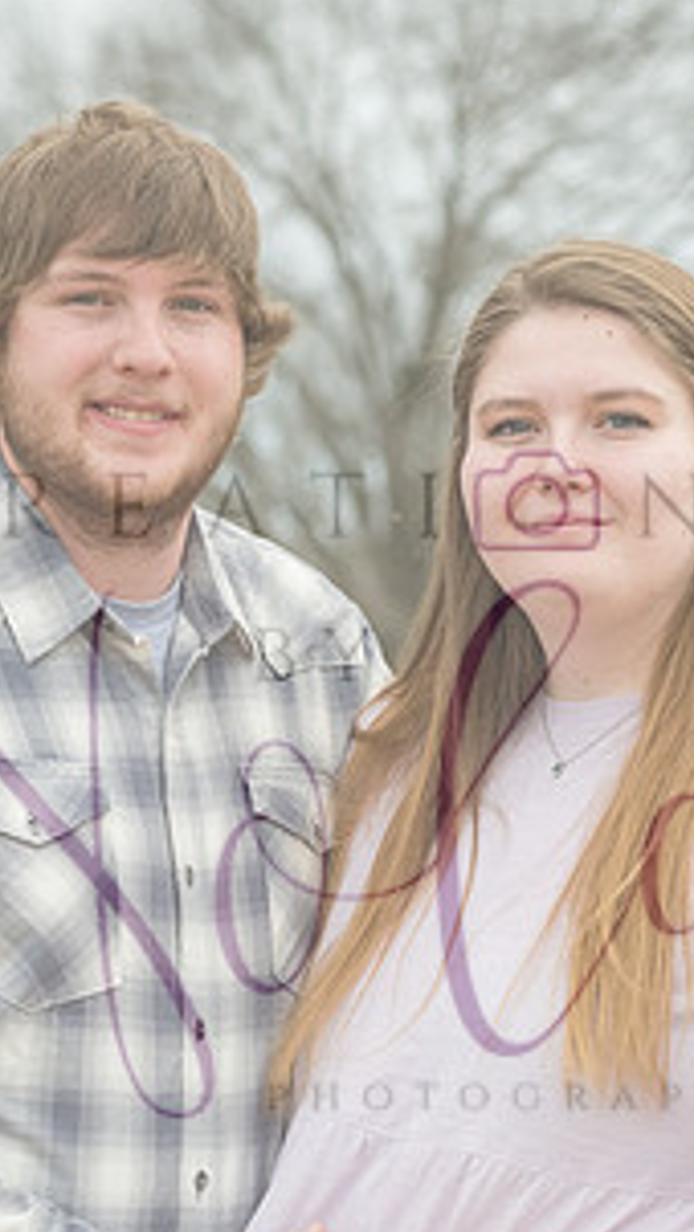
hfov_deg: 5.8
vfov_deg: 10.2
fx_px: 6899
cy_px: 736
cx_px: 363
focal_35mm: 211
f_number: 7.1
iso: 400
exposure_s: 1/640
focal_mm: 105
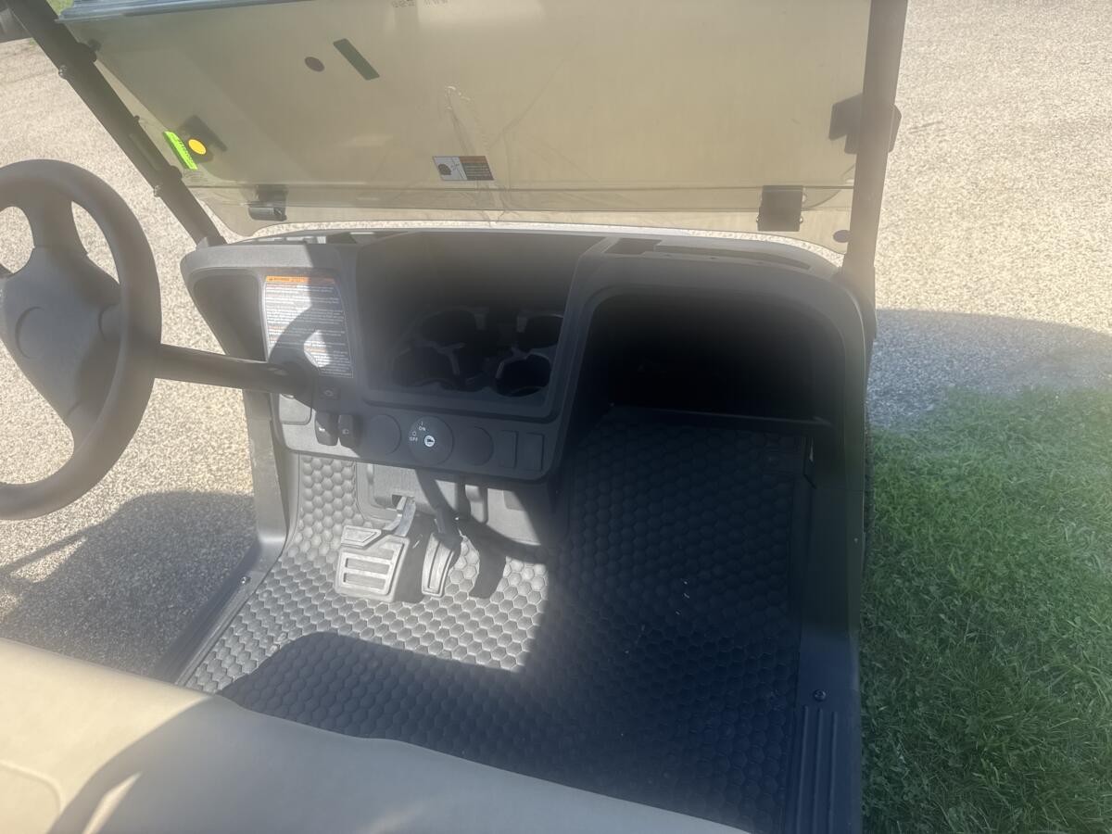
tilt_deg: -37.4
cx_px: 556
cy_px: 417
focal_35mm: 24
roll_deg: +10.3
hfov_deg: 71.6
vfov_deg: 56.8
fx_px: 771
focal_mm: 6.76
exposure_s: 1/1285
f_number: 1.78
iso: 80
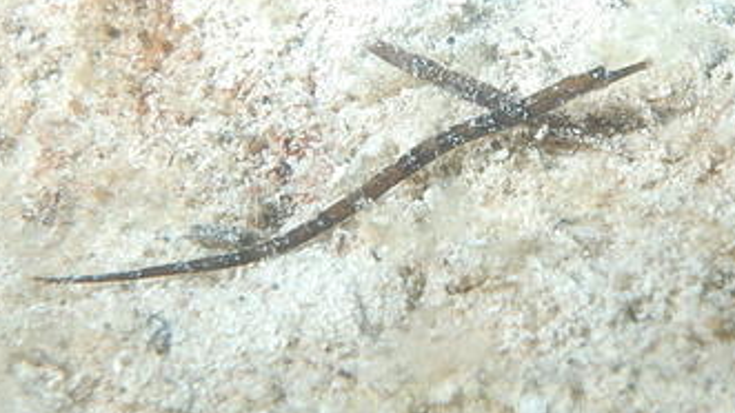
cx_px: 484
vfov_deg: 5.7
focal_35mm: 213
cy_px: 93
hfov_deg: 10.1
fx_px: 4150
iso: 100
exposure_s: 1/250
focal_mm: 70
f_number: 10
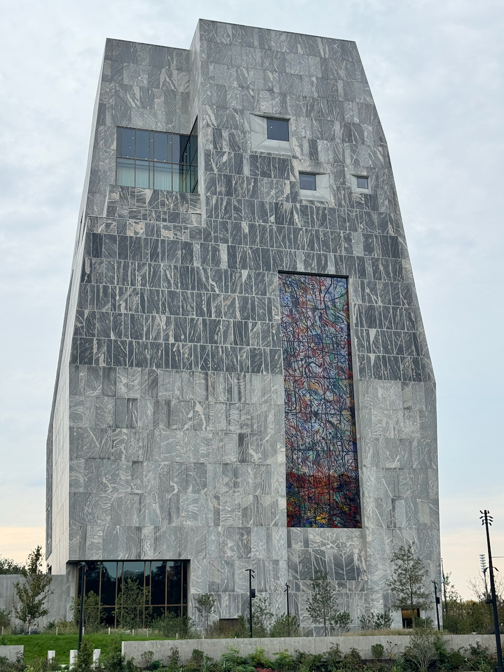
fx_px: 932
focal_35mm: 48
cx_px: 252
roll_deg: +1.1
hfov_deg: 30.3
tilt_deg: +17.6
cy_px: 336
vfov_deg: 39.7
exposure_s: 1/792
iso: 64
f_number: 1.78
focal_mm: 6.76
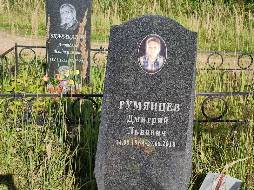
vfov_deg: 54.9
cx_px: 127
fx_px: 183
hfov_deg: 69.4
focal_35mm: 25
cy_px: 95
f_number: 1.9
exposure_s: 1/545
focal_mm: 6.04
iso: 50
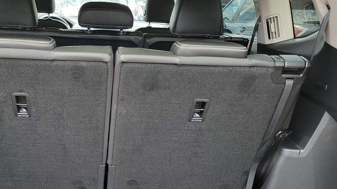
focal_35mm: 42
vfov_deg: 26.7
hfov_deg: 47.5
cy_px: 192
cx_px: 110
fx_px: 375
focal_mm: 6.7
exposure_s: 1/59
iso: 55
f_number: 1.8
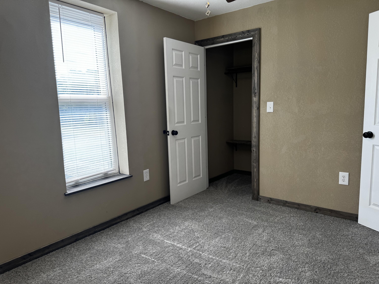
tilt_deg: -8.6
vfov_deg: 56.8
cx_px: 190
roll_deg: +0.6
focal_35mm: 24
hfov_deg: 71.6
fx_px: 263
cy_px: 142
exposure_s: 1/164
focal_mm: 6.76
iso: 80
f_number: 1.78
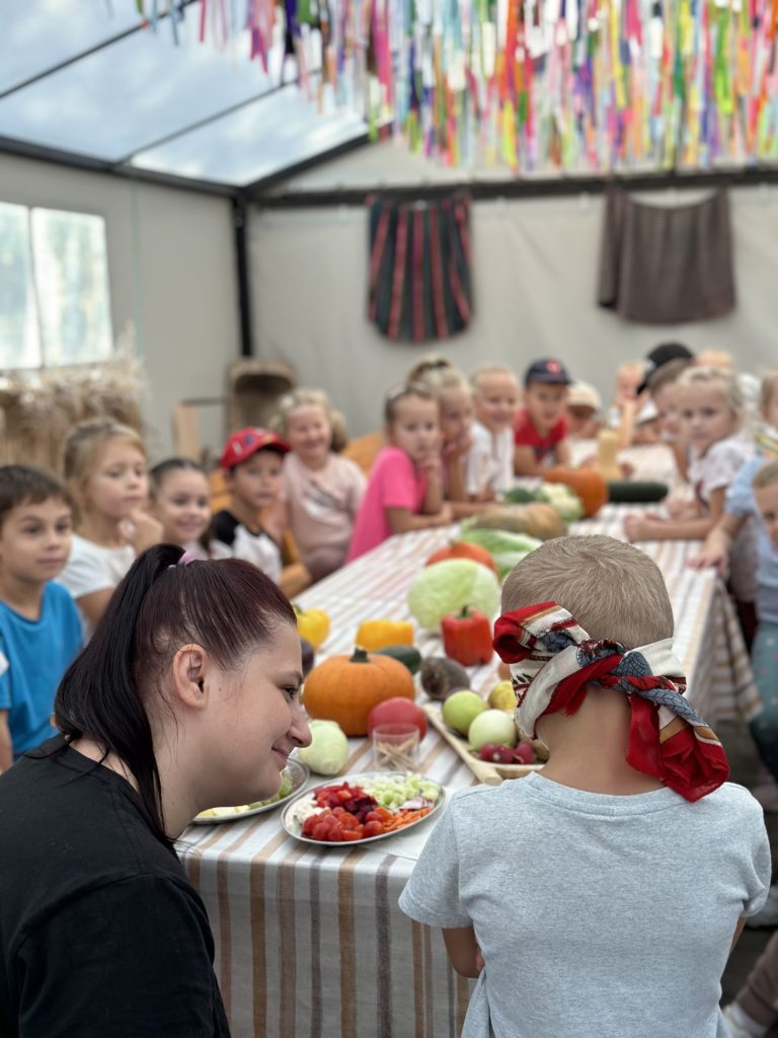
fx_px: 1438
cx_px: 389
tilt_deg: -5.2
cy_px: 519
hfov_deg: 30.3
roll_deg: +0.2
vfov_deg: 39.7
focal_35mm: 48
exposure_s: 1/121
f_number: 1.78
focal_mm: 6.86
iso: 100
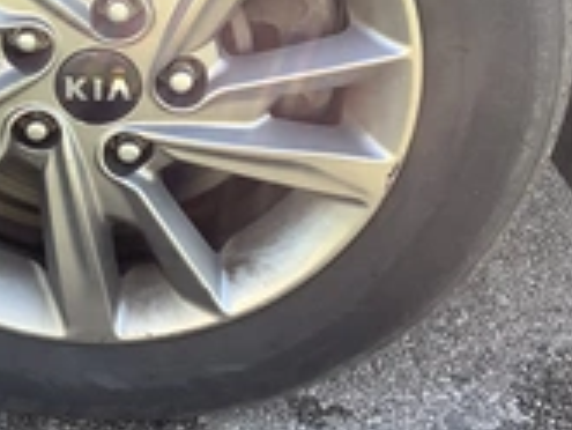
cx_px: 90
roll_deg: -3.3
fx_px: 1240
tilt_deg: -28.8
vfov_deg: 19.3
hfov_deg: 25.4
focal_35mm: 75
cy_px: 42
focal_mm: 3.3
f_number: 2.4
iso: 40
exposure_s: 1/100
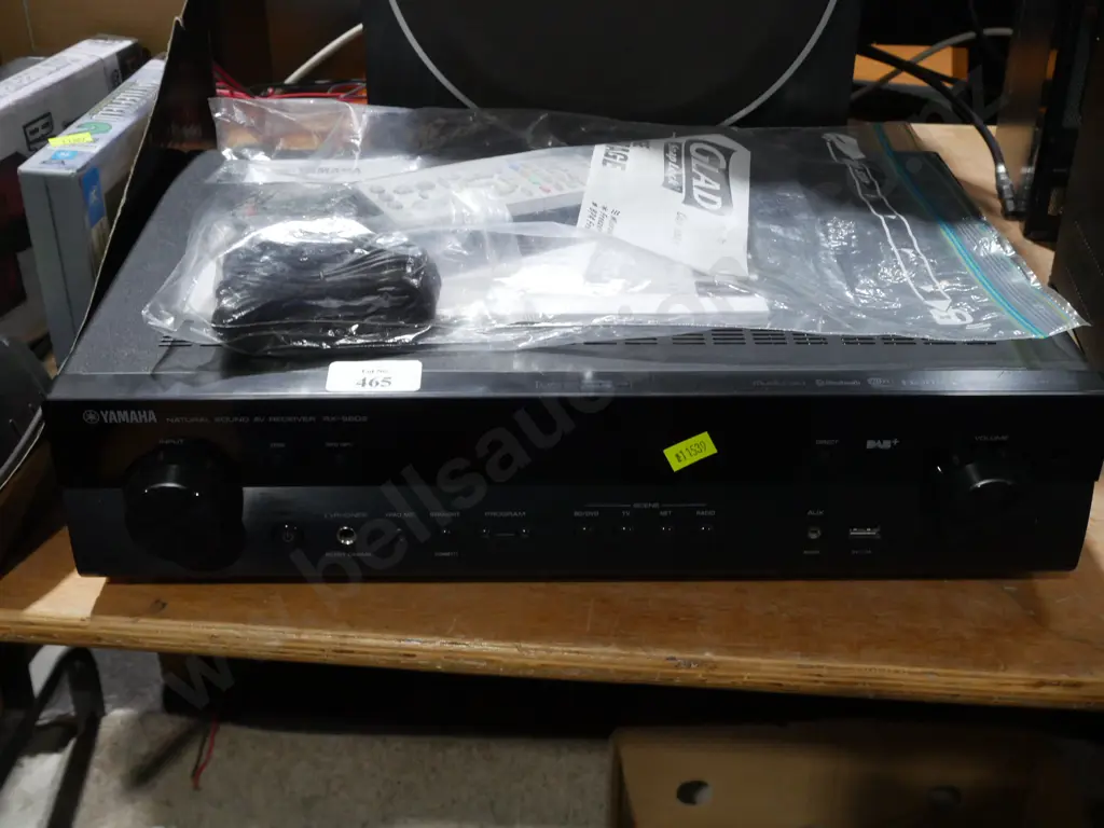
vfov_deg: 34.3
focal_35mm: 42
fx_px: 1339
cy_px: 414
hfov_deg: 44.8
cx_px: 552
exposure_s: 1/60
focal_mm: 21
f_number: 9
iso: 1600
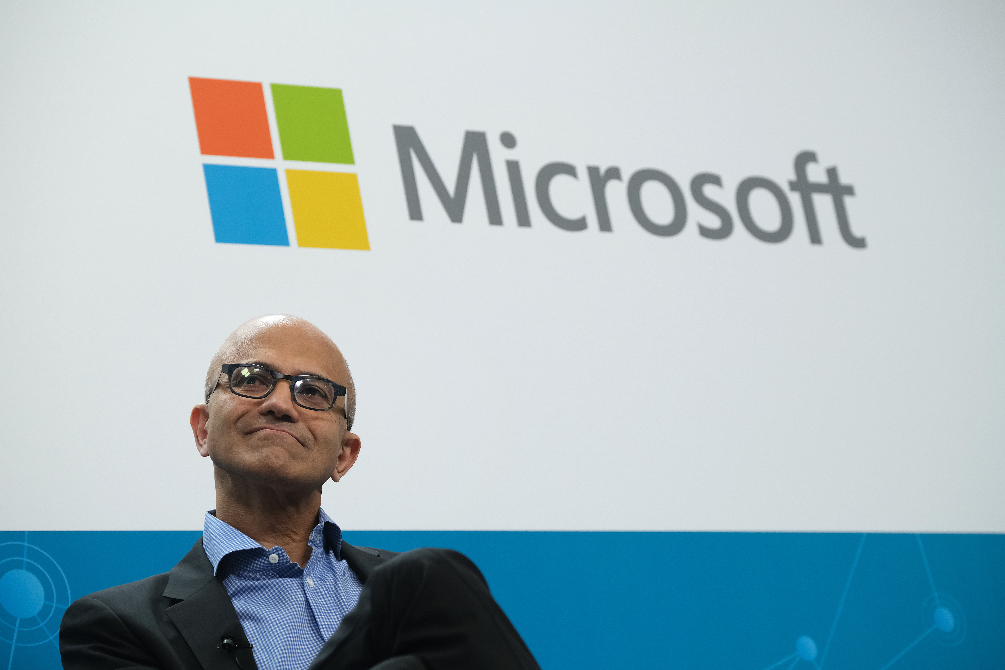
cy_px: 335
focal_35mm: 126
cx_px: 502
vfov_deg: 10.9
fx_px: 3517
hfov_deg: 16.3
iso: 1600
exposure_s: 1/400
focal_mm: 83.8
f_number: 3.6
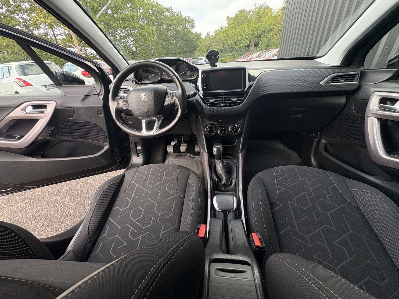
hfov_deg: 102.1
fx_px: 161
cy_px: 150
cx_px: 200
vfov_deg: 85.7
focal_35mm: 14
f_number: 2.2
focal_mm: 2.22
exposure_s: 1/109
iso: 100
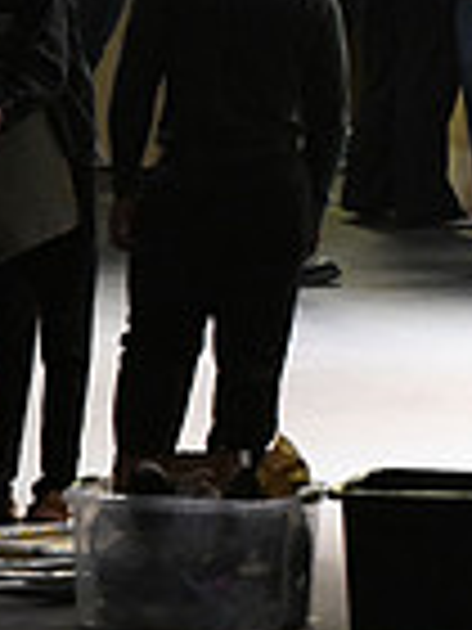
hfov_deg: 1.9
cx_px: 1232
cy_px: 200
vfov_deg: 2.5
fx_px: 14472
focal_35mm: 796
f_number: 4
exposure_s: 1/200
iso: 12800
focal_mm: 200
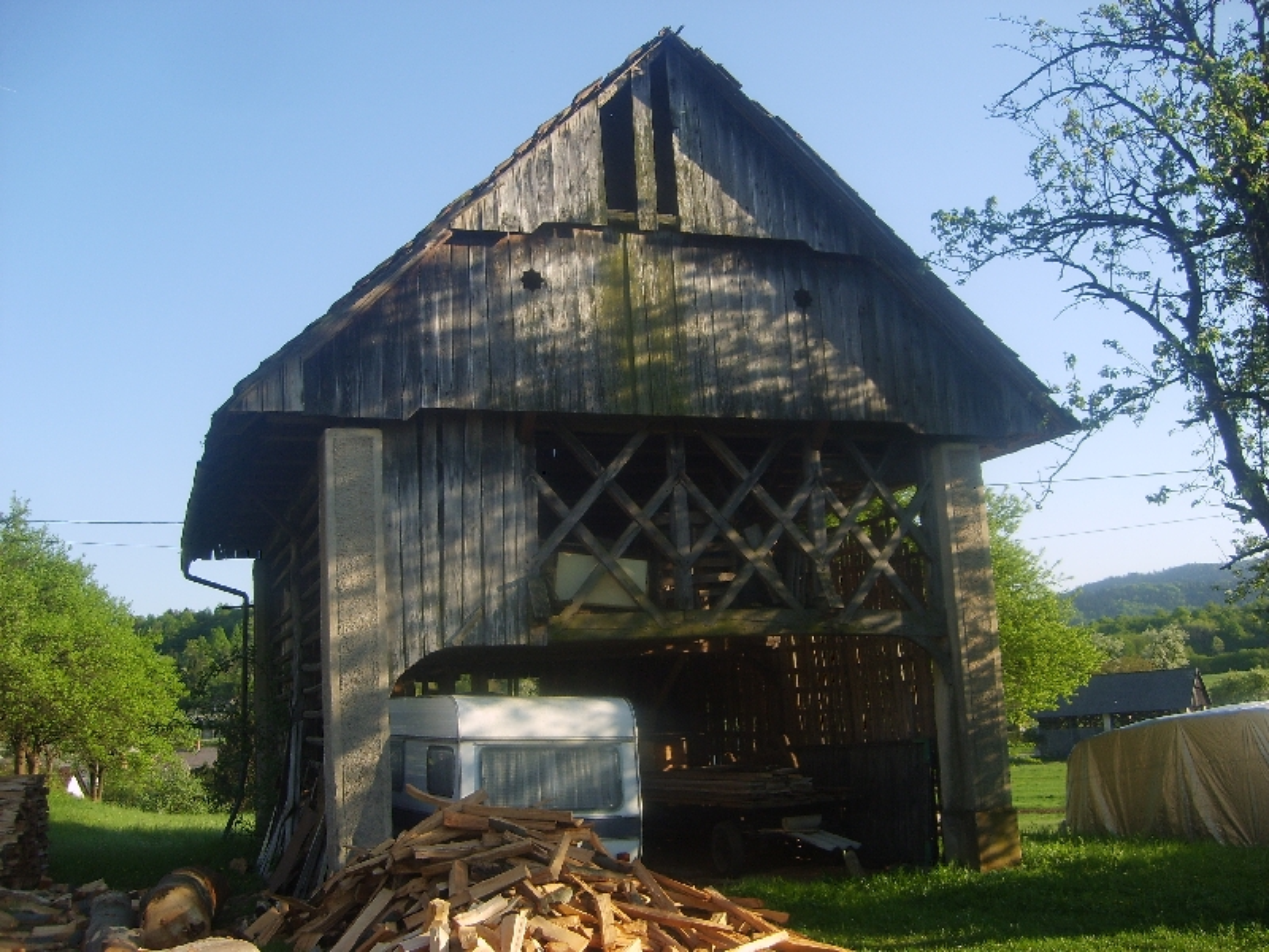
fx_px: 1283
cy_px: 476
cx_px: 634
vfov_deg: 40.7
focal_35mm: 35
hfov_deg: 52.6
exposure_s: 1/350
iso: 50
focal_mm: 5.8
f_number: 2.8
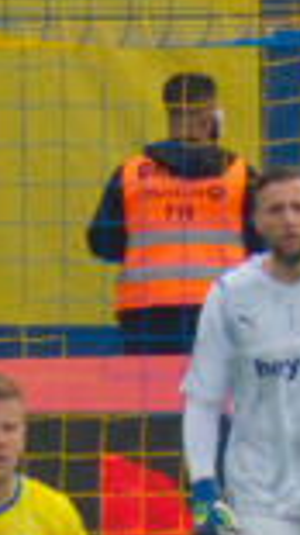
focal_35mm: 3536
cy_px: -825
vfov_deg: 0.6
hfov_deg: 0.3
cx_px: 897
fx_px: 50088
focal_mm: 159.7
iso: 800
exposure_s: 1/640
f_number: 7.1
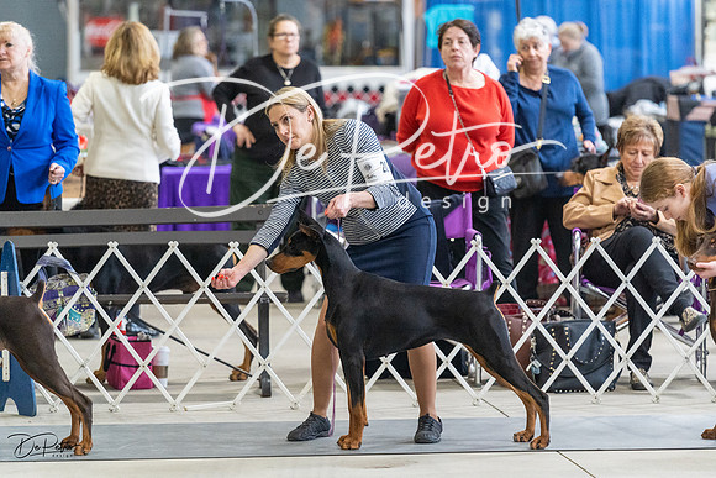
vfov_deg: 6.9
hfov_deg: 10.3
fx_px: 3979
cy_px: 239
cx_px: 358
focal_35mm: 200
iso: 6400
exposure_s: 1/320
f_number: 4
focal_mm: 200
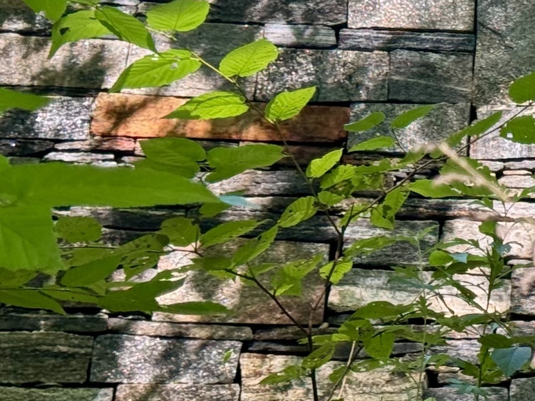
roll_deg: -0.9
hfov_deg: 11.5
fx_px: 2518
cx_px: 876
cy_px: 64
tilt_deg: +17.8
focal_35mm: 163
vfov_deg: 9.1
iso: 100
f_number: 1.78
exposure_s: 1/74
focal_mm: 6.76
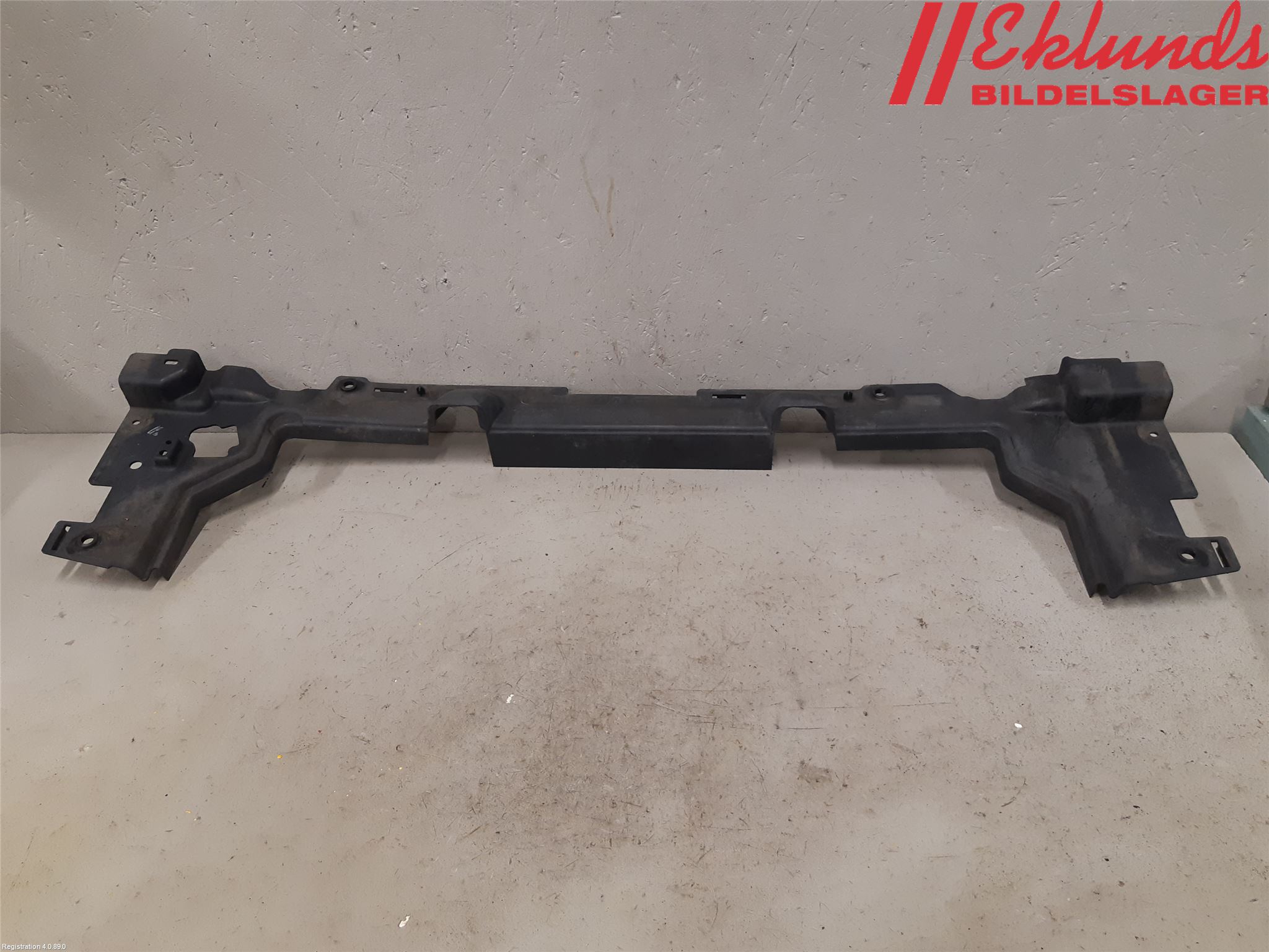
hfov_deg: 67.3
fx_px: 953
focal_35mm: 26
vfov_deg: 53.1
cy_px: 476
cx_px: 634
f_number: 1.7
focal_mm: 3.93
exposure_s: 1/50
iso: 125
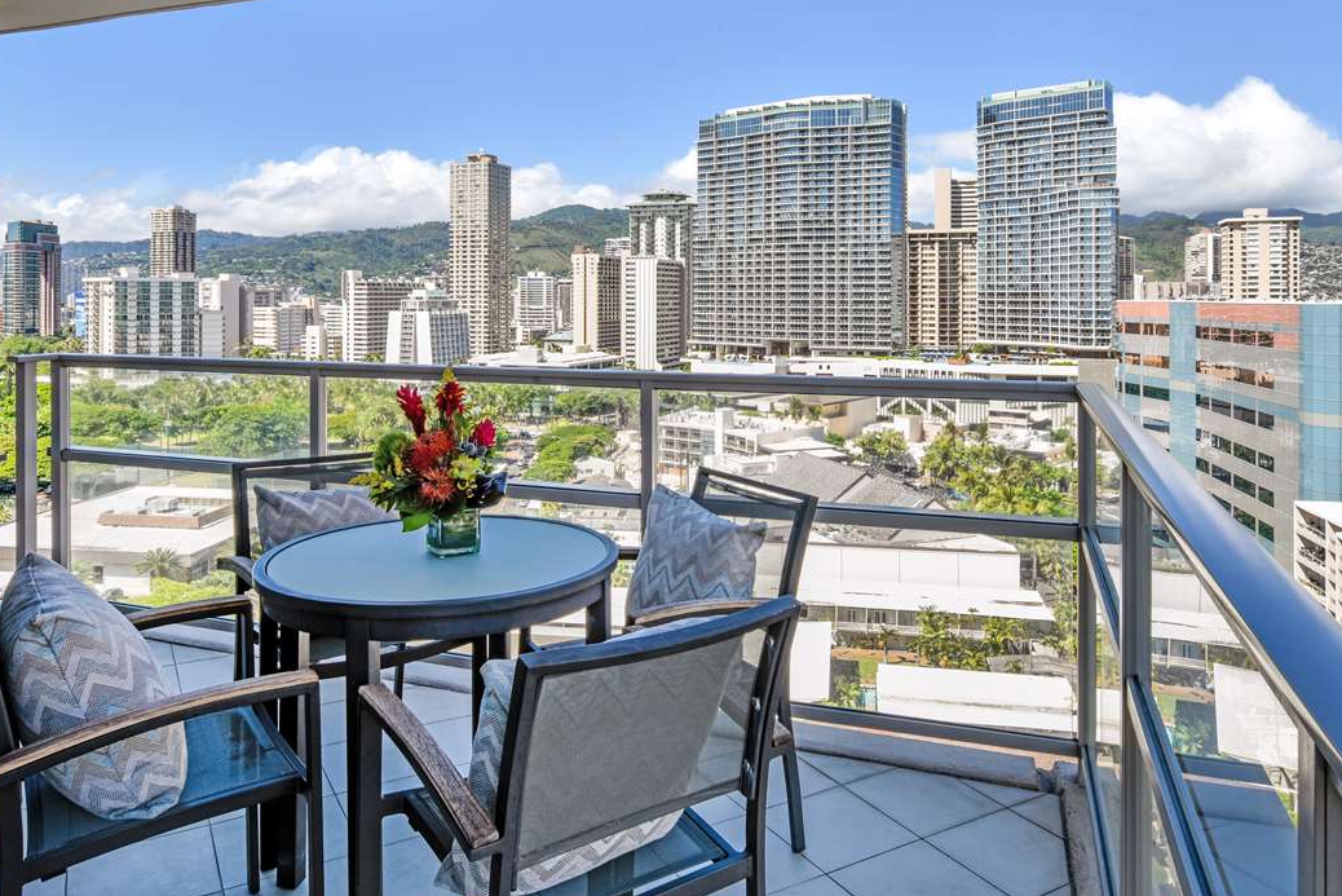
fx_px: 970
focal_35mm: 26
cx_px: 663
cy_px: 297
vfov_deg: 48.7
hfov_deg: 69.4
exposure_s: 1/60
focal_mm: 18
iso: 125
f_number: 16
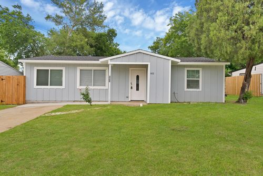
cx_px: 132
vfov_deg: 53.3
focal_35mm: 24
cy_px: 88
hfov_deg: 73.7
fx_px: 176
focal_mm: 24
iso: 640
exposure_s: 1/60
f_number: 9
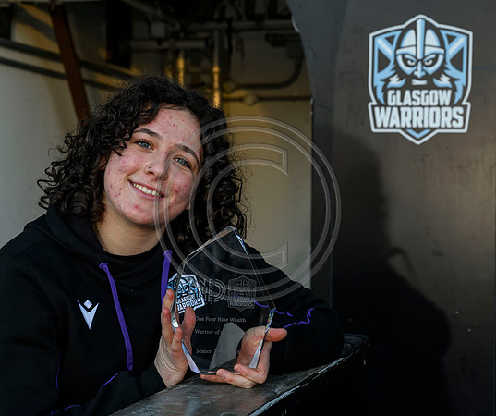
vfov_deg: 18.5
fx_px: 1275
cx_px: 196
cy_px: 197
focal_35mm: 85
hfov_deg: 22.0
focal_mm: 70
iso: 500
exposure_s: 1/160
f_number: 7.1
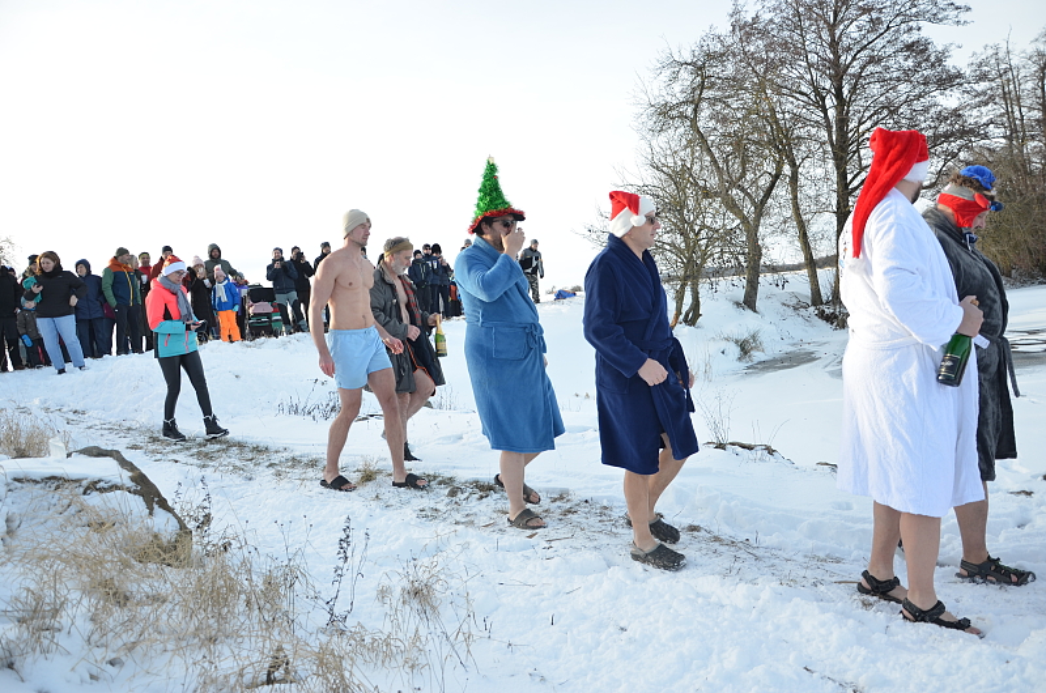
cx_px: 523
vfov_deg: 47.7
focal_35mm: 27
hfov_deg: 67.5
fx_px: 783
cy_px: 346
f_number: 4
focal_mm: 18
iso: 100
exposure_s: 1/250
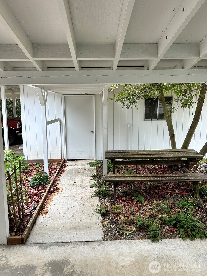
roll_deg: -0.7
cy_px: 138
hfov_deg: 53.1
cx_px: 104
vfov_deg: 67.3
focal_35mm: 26
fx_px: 207
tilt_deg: -5.9
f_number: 1.5
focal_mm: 5.7
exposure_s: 1/544
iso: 50
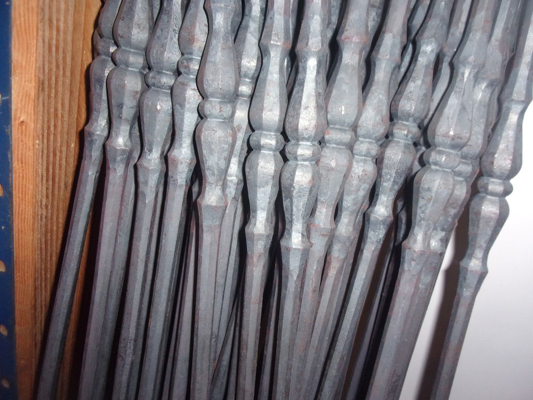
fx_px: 431
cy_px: 200
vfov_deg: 49.7
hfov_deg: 63.4
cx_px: 266
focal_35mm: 28
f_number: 3.9
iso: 200
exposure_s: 1/34
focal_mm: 5.1
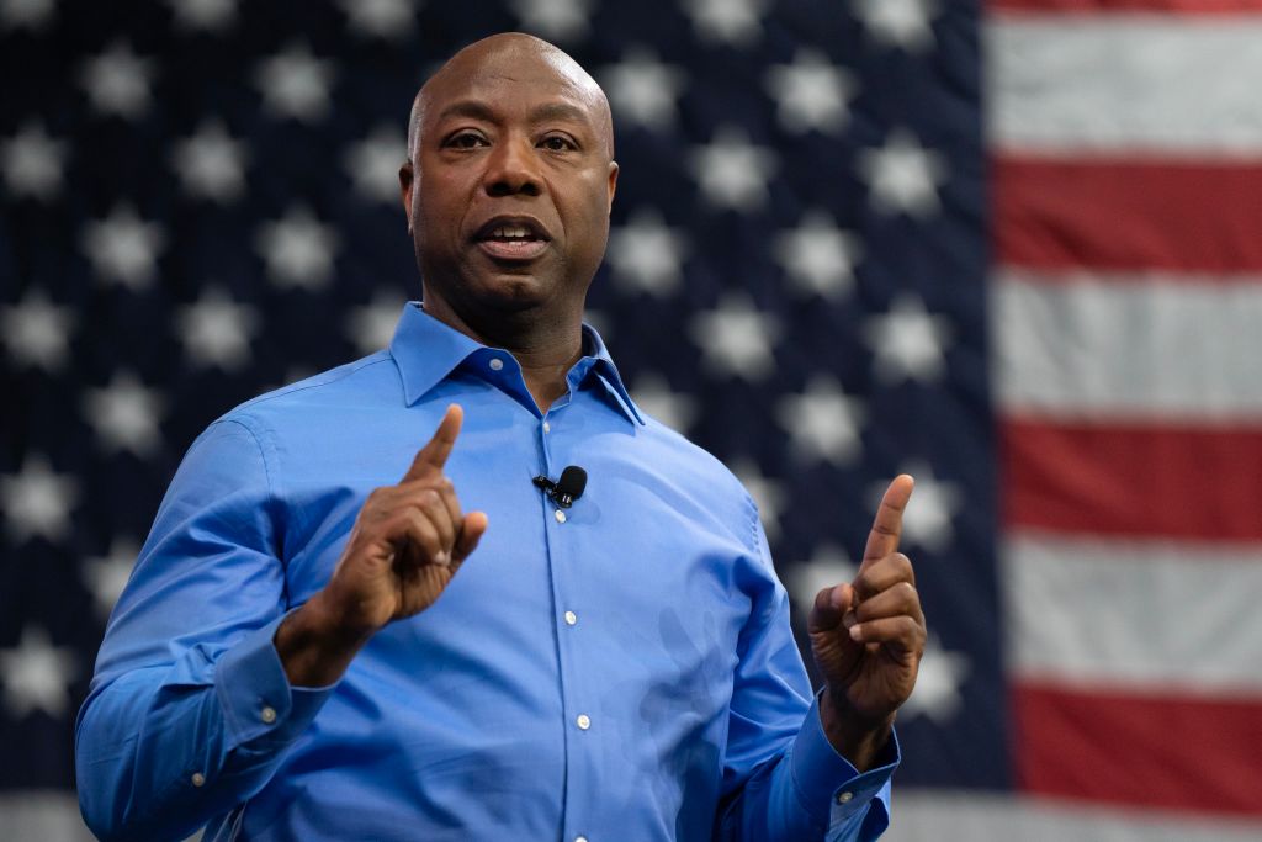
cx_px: 631
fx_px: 7012
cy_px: 421
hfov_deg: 10.3
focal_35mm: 200
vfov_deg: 6.9
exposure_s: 1/1250
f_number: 3.5
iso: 3200
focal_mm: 200
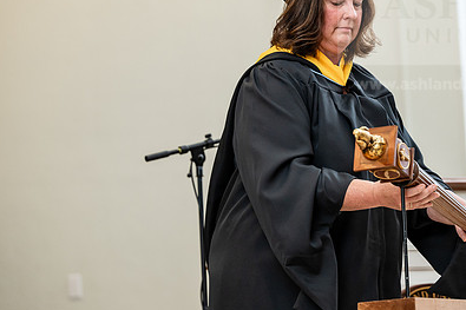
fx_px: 2187
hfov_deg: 12.2
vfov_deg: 8.1
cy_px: 109
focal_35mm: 169
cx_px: 302
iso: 1250
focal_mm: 115
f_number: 3.2
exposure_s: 1/160
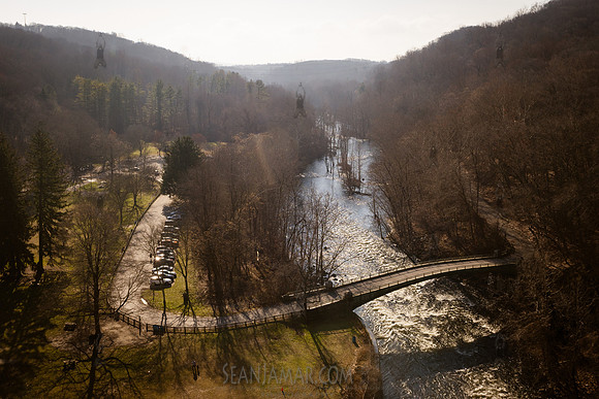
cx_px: 300
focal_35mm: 36
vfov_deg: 36.7
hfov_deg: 52.9
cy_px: 200
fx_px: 603
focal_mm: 24
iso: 125
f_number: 9
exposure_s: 1/320
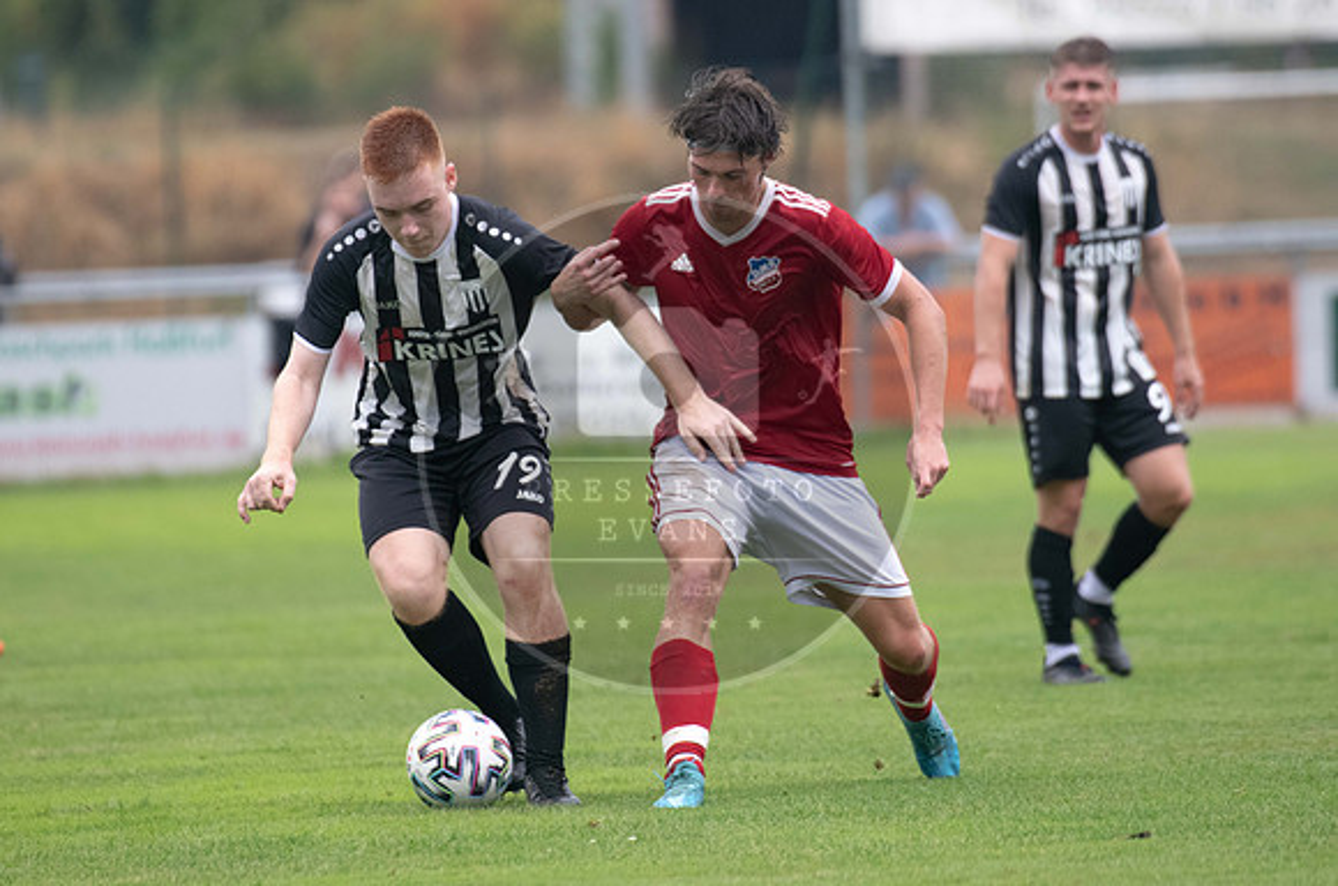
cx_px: 672
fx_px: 18638
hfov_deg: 4.1
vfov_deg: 2.7
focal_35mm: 503
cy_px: 358
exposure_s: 1/1600
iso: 2000
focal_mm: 400
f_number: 5.6
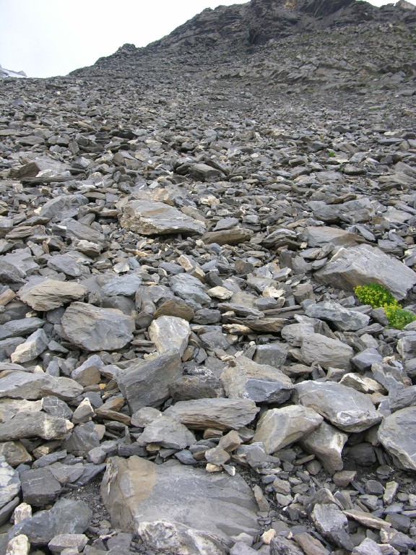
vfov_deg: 52.6
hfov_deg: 40.7
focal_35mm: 35
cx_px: 208
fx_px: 561
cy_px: 278
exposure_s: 1/110
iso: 50
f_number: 4
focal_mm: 8.9
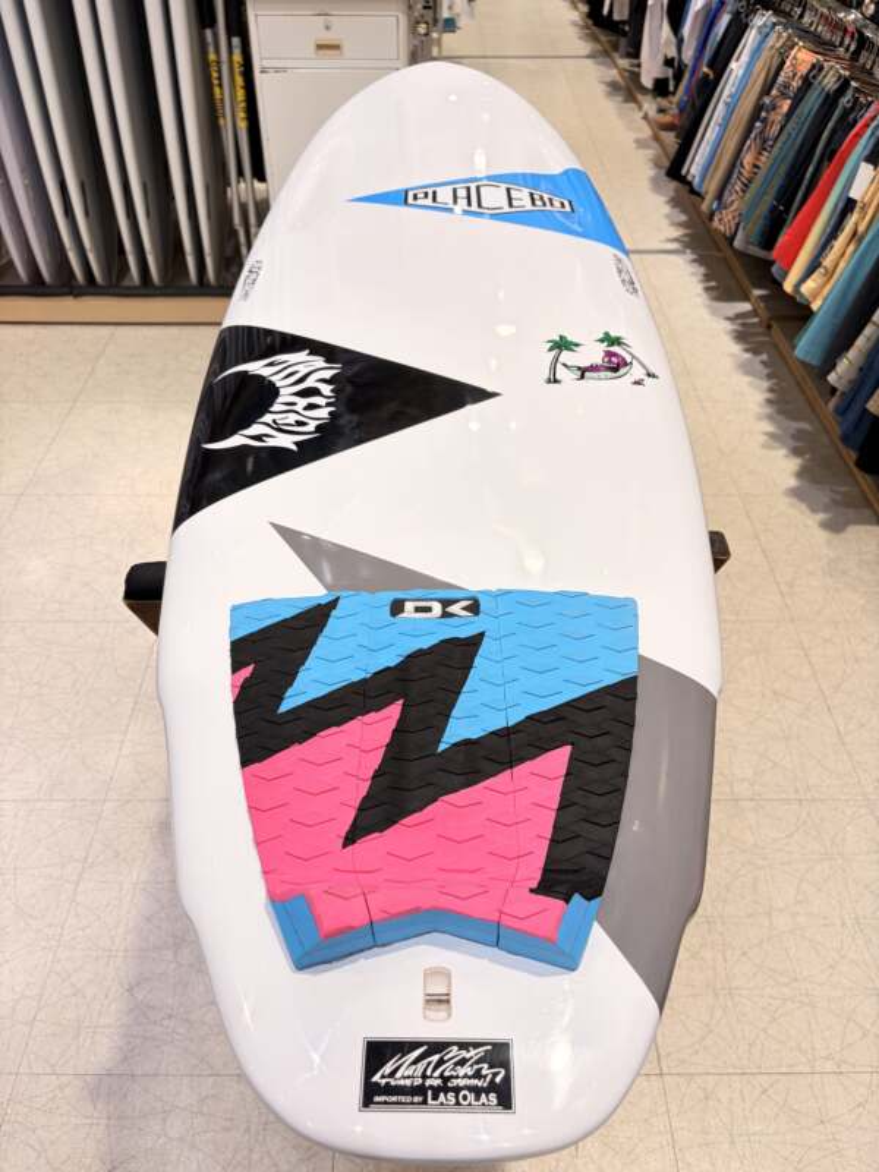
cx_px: 440
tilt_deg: -41.7
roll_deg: -0.3
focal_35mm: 26
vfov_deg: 67.3
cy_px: 586
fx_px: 880
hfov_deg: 53.1
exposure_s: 1/120
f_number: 1.6
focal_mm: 5.96
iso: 64
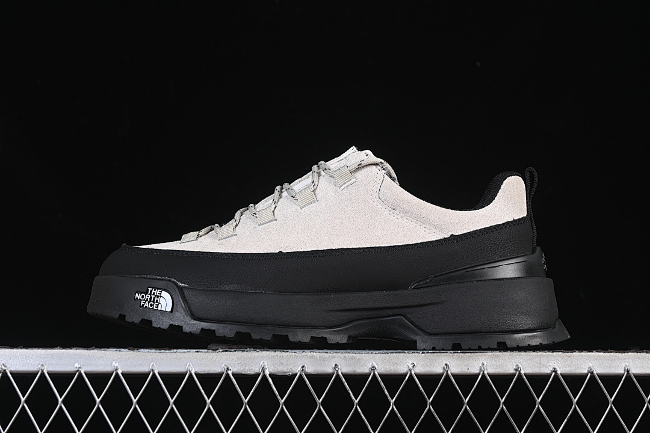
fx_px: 1354
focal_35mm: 75
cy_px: 216
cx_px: 325
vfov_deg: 18.2
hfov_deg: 27.0
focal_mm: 50
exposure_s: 1/60
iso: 160
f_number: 7.1
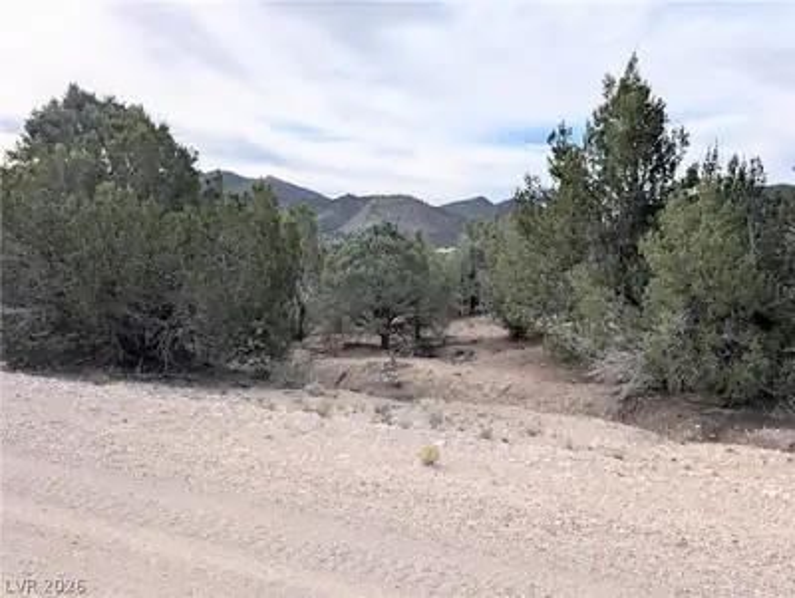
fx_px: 552
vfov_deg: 56.9
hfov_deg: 71.5
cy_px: 299
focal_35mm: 24
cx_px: 398
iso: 21
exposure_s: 1/1621
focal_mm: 6.9
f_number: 1.68
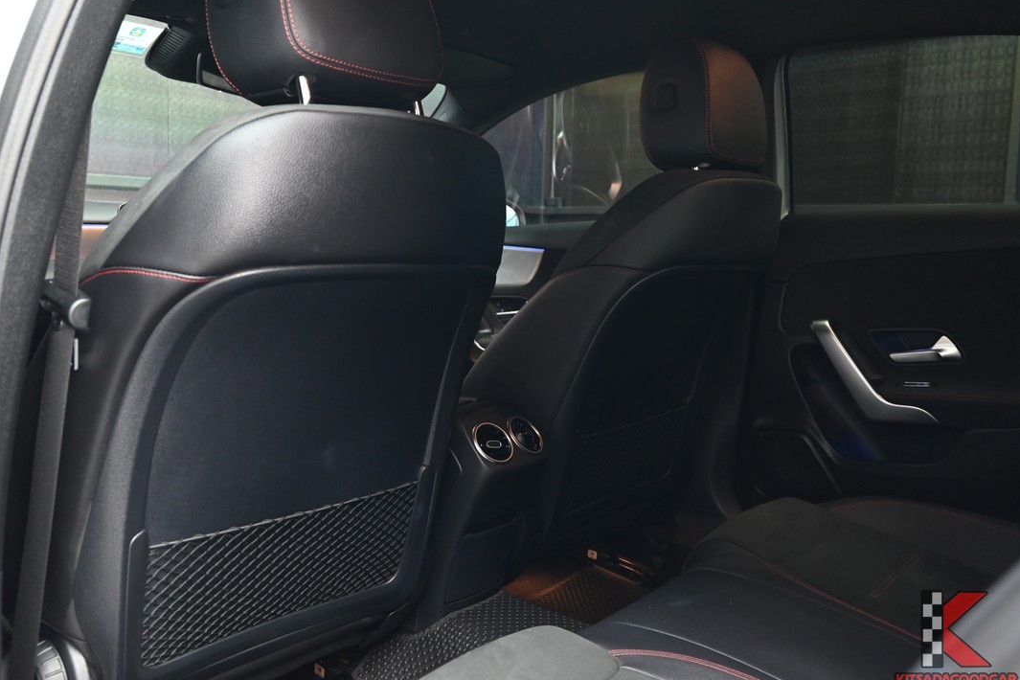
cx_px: 495
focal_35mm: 31
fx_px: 878
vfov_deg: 42.3
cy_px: 342
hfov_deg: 60.3
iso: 1600
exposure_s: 1/15
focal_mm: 30
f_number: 5.6
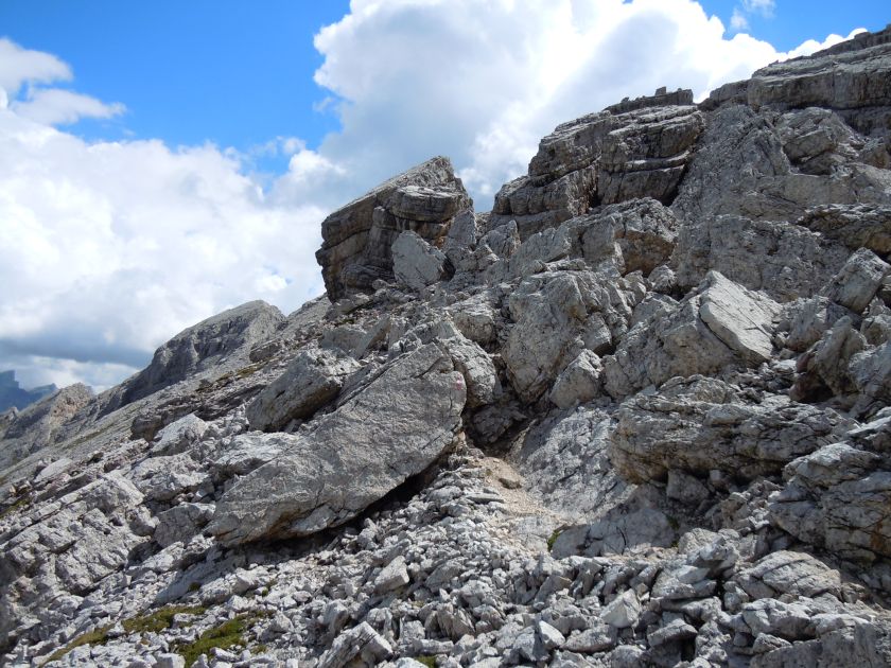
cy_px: 334
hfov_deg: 60.0
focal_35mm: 30
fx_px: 772
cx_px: 446
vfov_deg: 46.8
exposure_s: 1/320
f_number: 7
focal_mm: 5.4
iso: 100
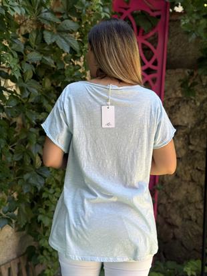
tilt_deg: -4.4
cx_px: 104
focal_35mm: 48
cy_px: 138
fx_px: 383
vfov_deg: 39.6
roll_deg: -2.8
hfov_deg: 30.3
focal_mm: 6.76
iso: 80
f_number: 1.78
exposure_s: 1/447
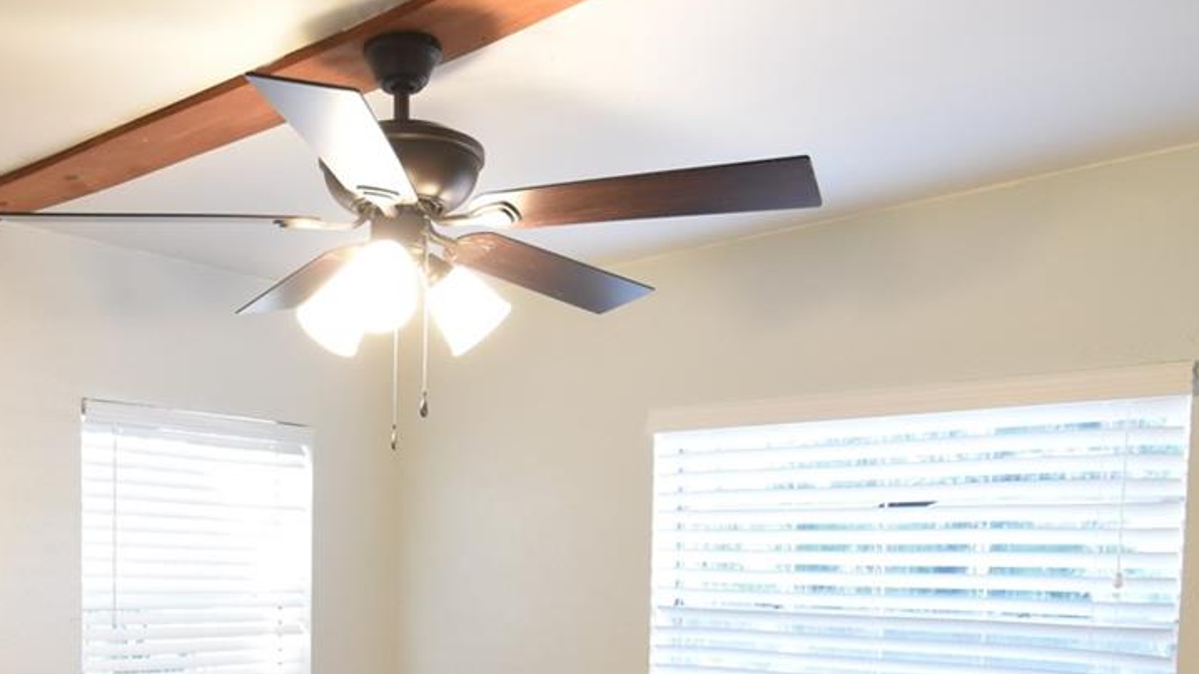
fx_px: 1113
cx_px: 337
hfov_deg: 54.6
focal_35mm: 35
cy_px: 631
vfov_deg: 31.8
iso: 800
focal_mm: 10
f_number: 3.5
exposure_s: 1/30
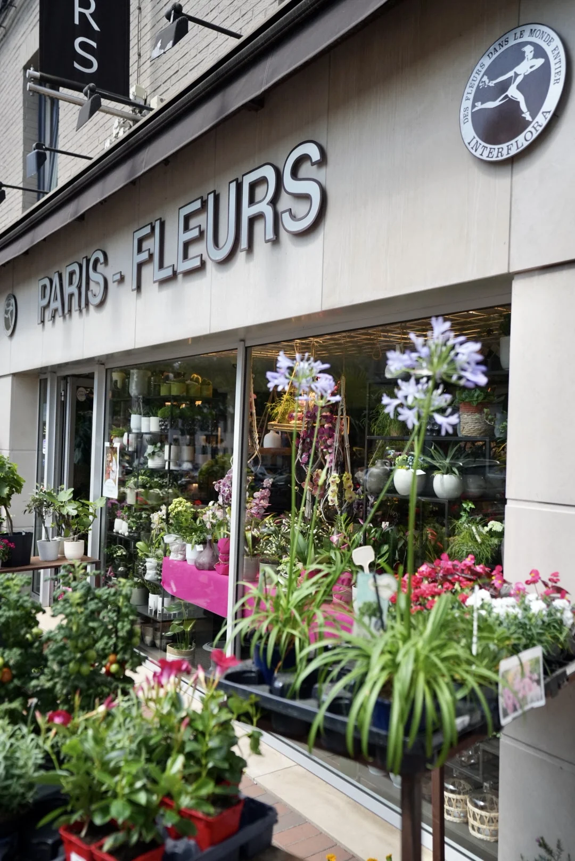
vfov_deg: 58.7
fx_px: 765
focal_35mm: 32
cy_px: 430
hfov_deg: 41.2
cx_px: 288
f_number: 3.2
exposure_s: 1/8000
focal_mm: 32
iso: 1600
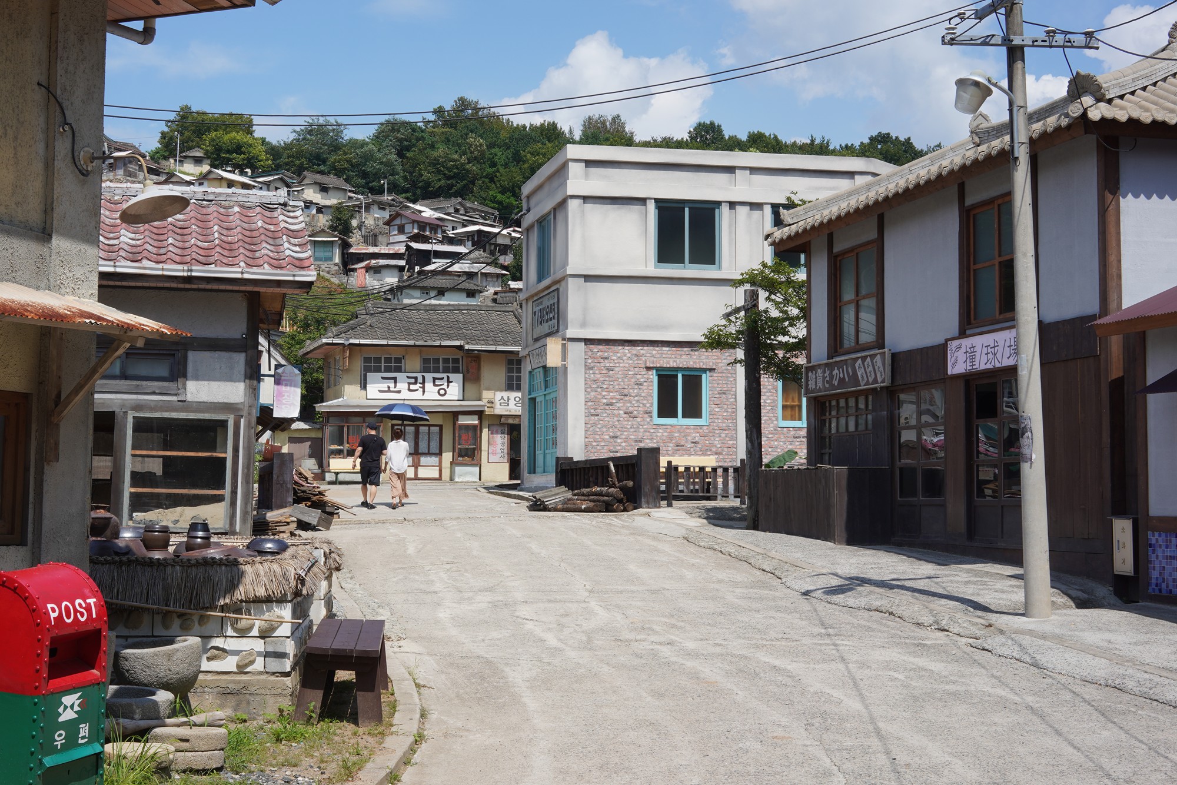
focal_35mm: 35
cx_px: 588
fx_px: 1144
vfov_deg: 37.9
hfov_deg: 54.4
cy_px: 392
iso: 100
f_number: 14
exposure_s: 1/100
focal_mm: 35
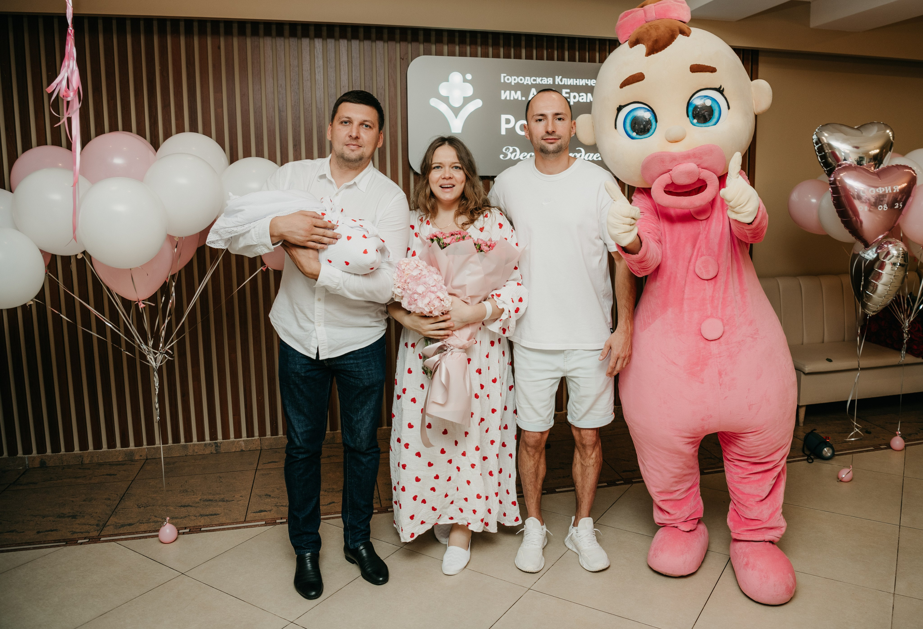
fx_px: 691
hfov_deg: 67.3
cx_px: 512
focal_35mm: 27
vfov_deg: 48.9
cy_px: 292
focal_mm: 24
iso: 200
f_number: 4
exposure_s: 1/160
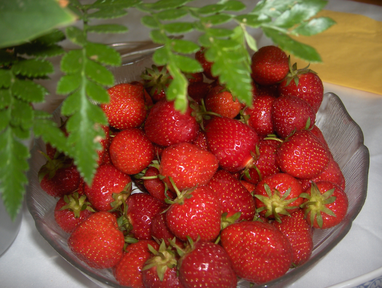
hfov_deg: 47.8
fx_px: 431
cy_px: 144
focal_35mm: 39
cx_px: 191
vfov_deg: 36.9
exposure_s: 1/60
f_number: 2.8
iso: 100
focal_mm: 8
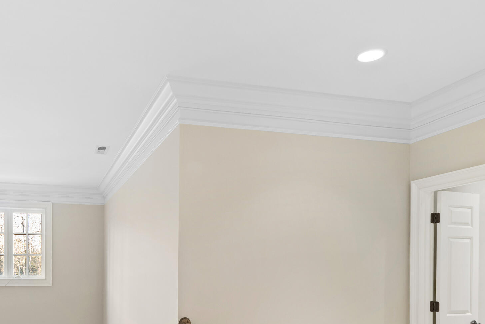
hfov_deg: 59.1
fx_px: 418
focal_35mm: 31
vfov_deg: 40.2
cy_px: 269
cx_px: 166
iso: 100
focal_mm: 10
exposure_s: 1.3
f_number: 8
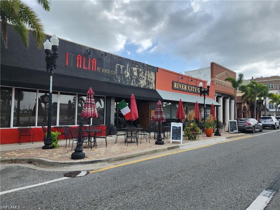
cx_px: 140
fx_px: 186
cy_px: 105
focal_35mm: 23
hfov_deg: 73.9
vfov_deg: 58.9
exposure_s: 1/752
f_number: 1.8
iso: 20
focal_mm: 5.4
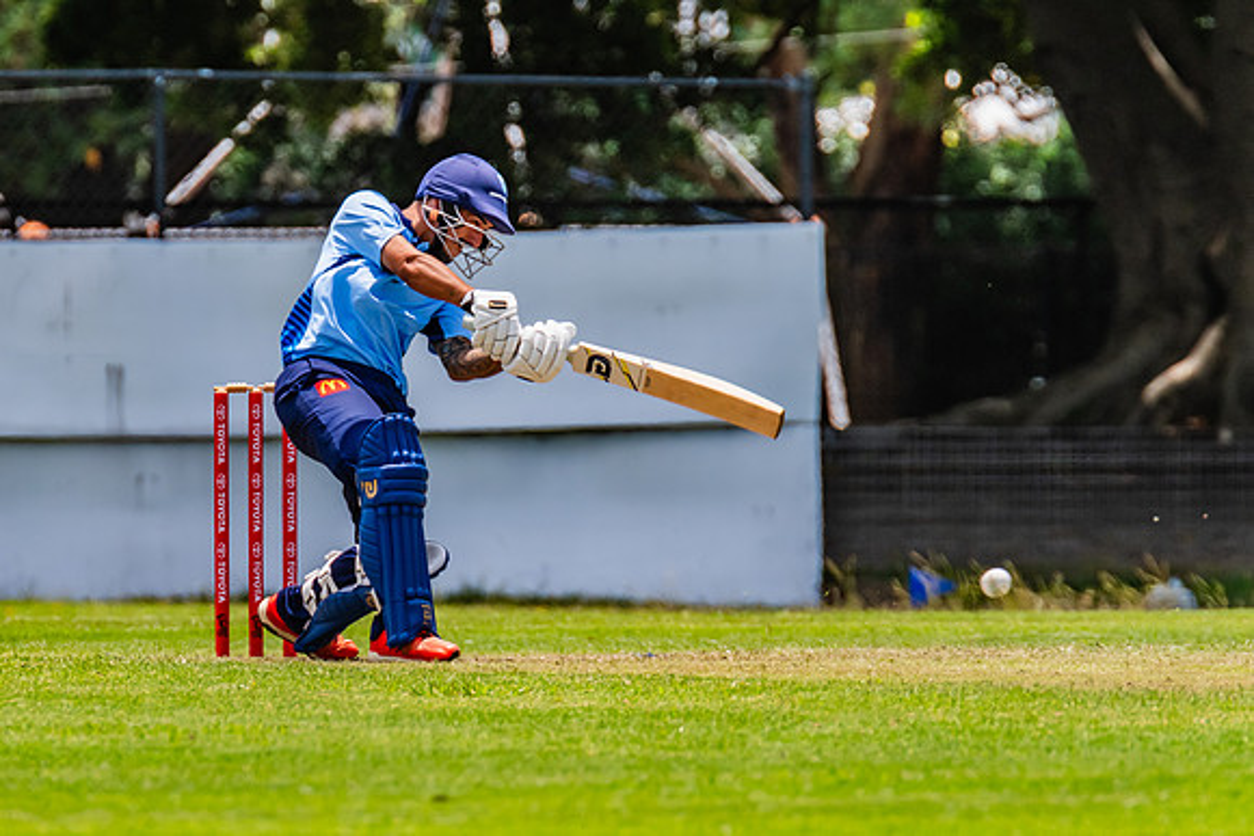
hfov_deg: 2.2
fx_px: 32054
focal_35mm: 920
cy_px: 336
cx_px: 352
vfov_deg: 1.5
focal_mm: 600
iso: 800
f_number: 9
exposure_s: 1/1250
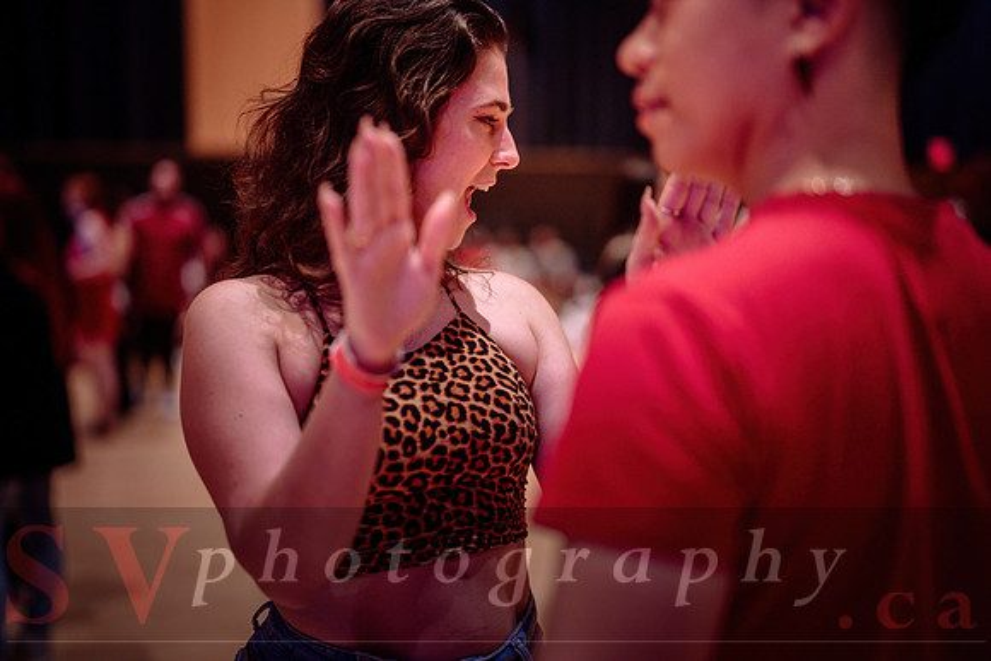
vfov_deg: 27.0
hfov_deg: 39.6
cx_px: 496
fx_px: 1377
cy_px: 330
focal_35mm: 50
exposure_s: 1/250
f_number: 1.2
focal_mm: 50
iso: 1600
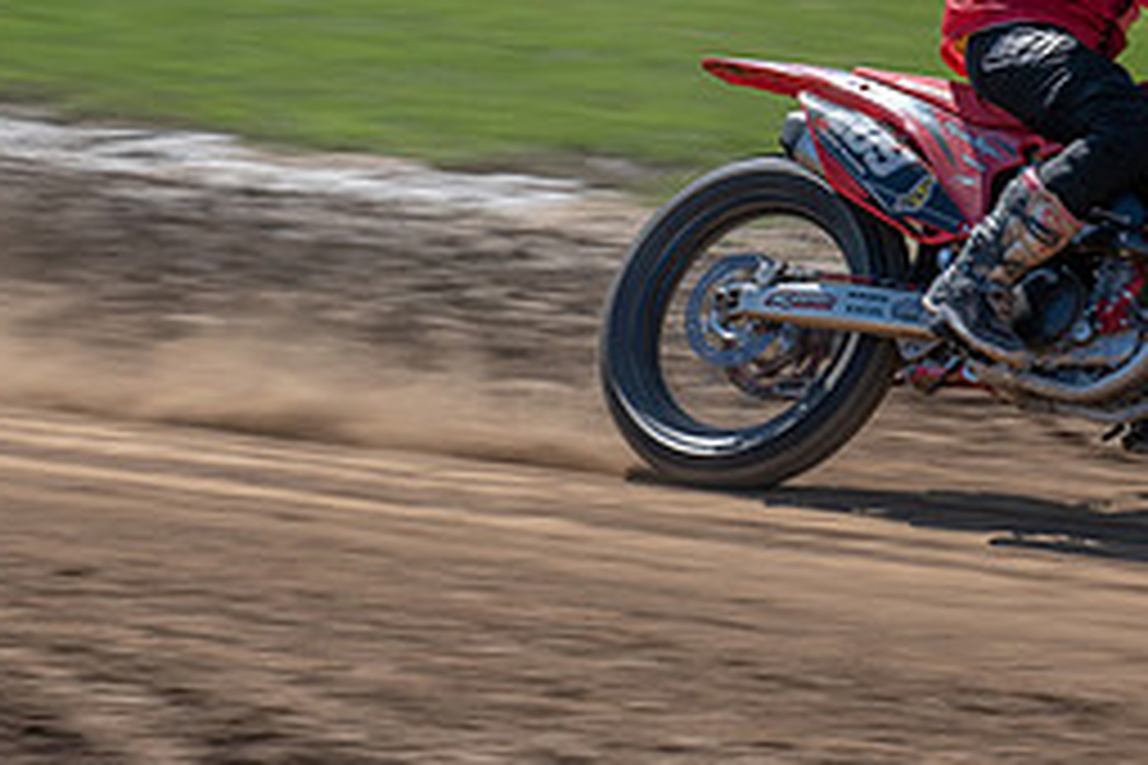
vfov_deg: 7.9
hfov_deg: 11.9
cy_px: 157
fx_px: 5516
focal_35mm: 173
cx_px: 813
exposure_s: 1/160
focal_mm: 66
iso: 200
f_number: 8
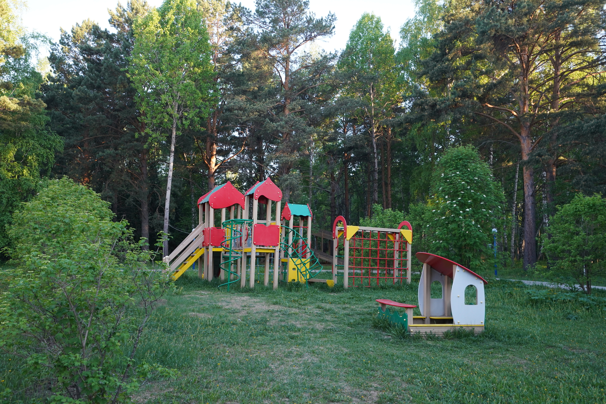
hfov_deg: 57.2
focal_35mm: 33
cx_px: 303
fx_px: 555
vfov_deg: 40.0
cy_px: 202
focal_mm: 33
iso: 1000
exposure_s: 1/160
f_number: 6.3
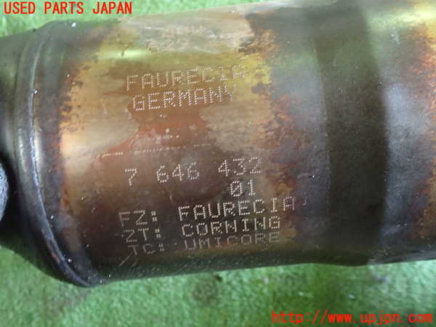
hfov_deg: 60.0
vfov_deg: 46.8
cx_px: 218
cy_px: 164
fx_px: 378
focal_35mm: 30
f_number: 2.3
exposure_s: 1/25
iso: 800
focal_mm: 5.4
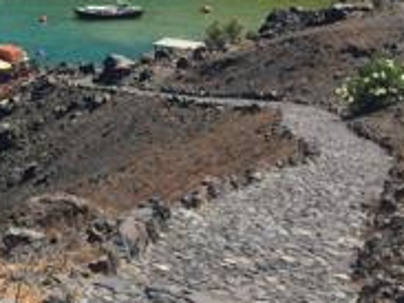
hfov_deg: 23.8
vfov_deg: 18.8
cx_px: -60
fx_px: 886
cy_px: -11
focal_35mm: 76
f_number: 2.2
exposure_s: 1/2083
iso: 32
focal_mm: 4.15
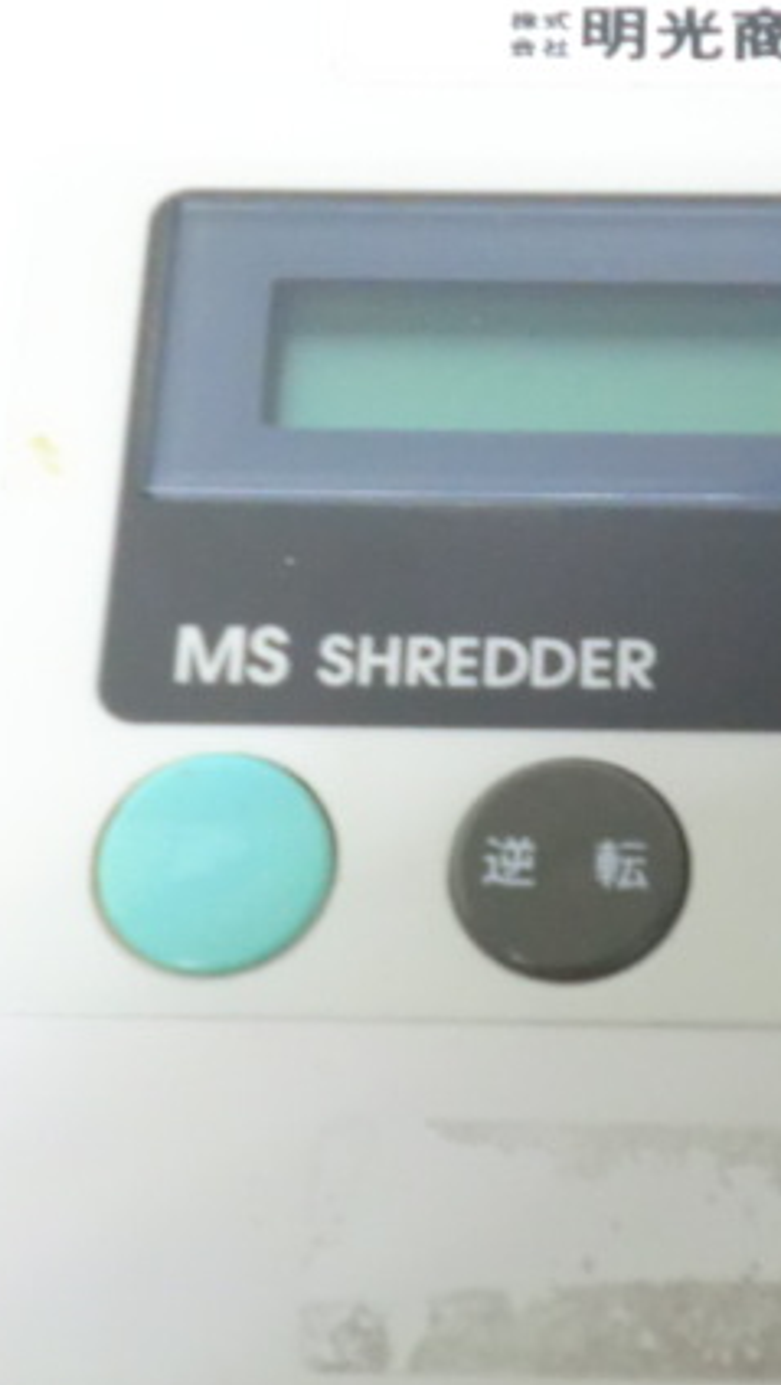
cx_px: 634
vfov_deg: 28.6
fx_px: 2720
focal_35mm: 74
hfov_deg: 16.2
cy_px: 647
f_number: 4.3
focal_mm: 8.2
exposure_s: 1/25
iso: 800
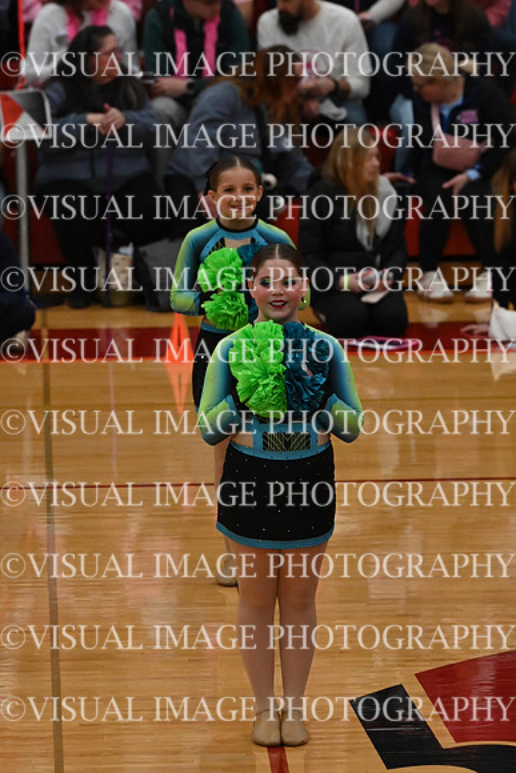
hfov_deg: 4.8
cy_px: 386
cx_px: 258
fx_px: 6123
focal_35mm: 285
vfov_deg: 7.2
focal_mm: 190
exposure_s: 1/500
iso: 5000
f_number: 4
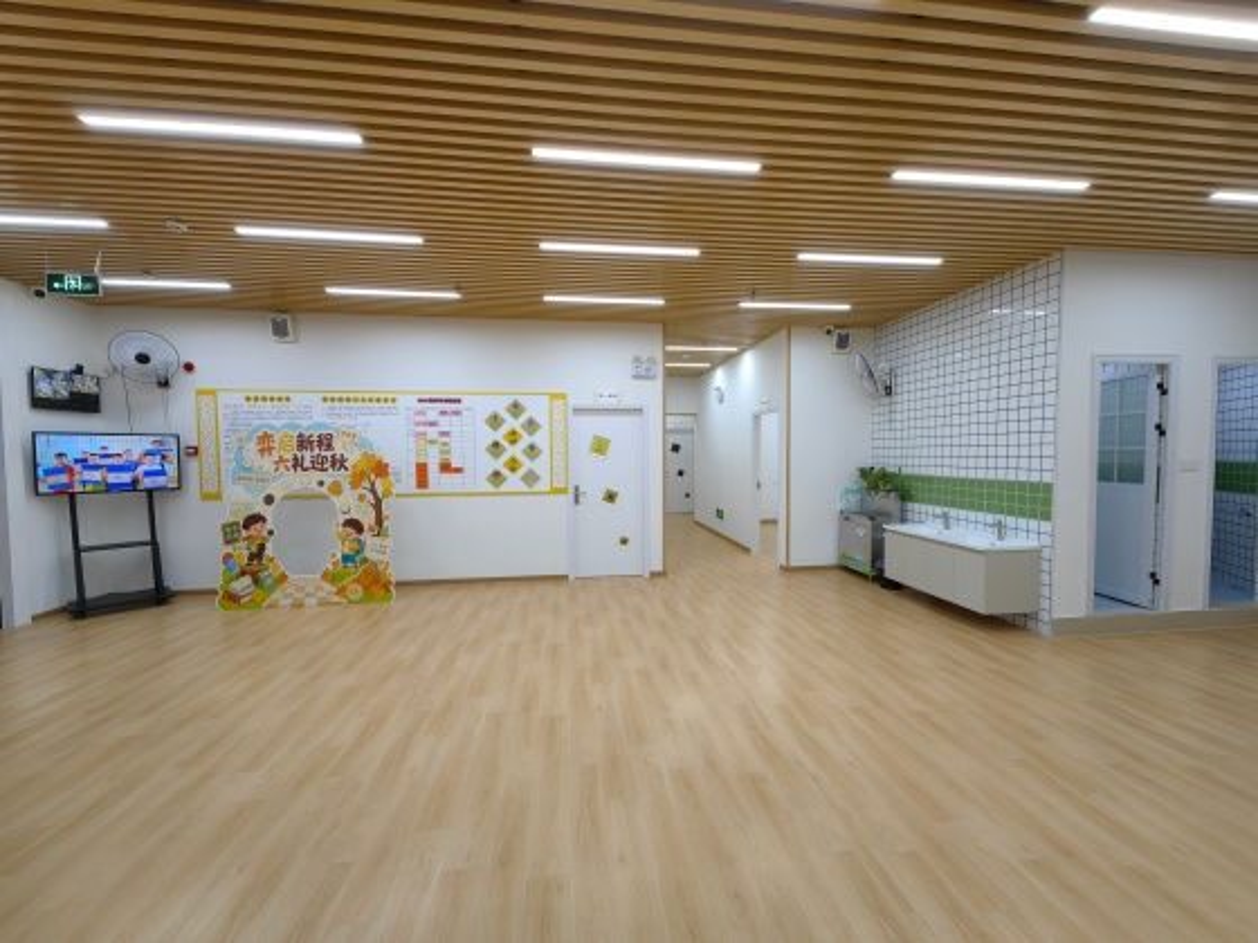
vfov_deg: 89.9
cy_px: 472
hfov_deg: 106.2
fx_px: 472
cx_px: 629
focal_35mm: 13
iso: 160
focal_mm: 1.76
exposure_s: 1/50
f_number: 2.2
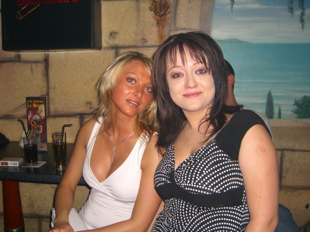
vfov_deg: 37.7
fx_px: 340
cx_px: 155
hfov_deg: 49.0
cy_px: 116
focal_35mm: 38
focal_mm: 7.9
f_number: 2.8
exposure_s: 1/60
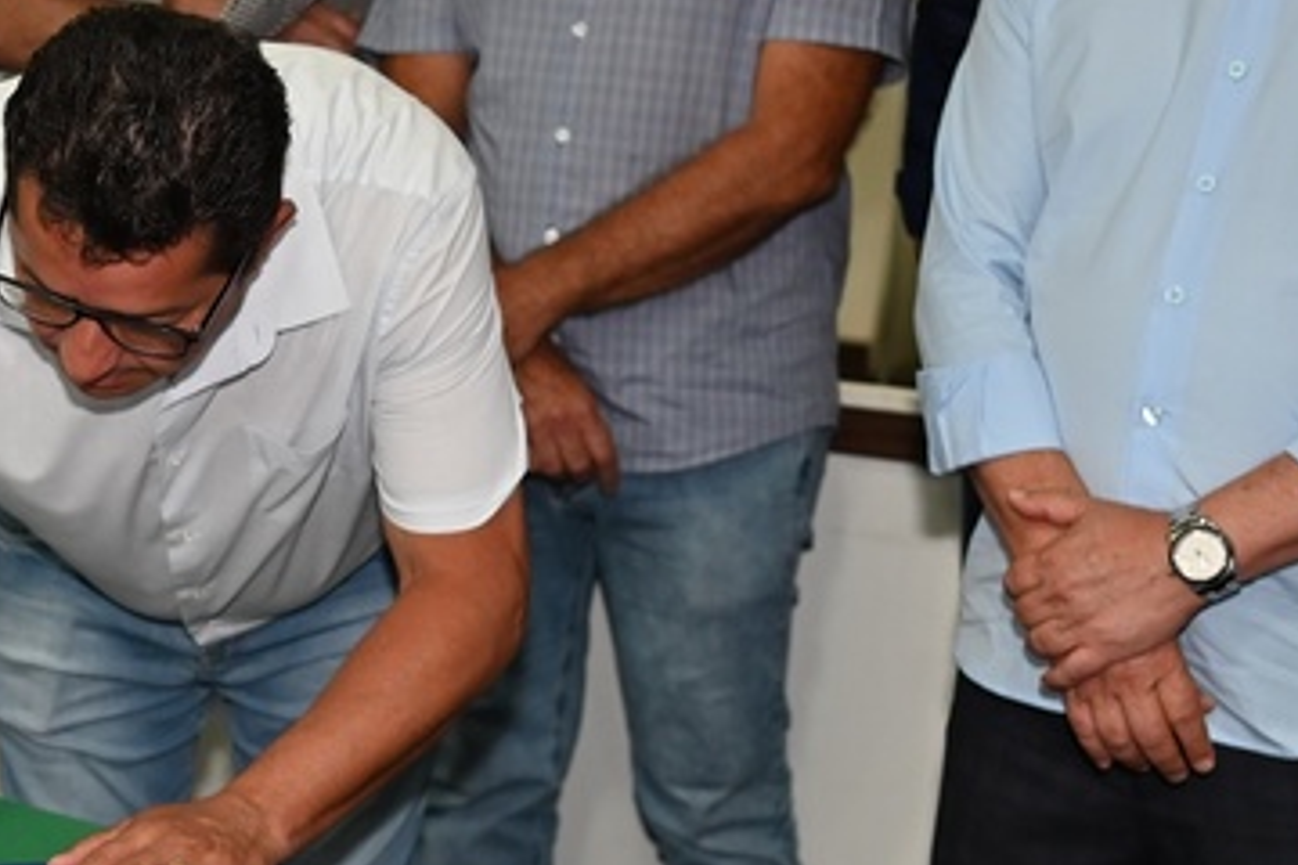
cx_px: 198
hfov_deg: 24.8
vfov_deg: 17.0
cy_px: 550
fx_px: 2884
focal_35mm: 80
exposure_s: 1/200
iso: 1250
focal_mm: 32
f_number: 2.8
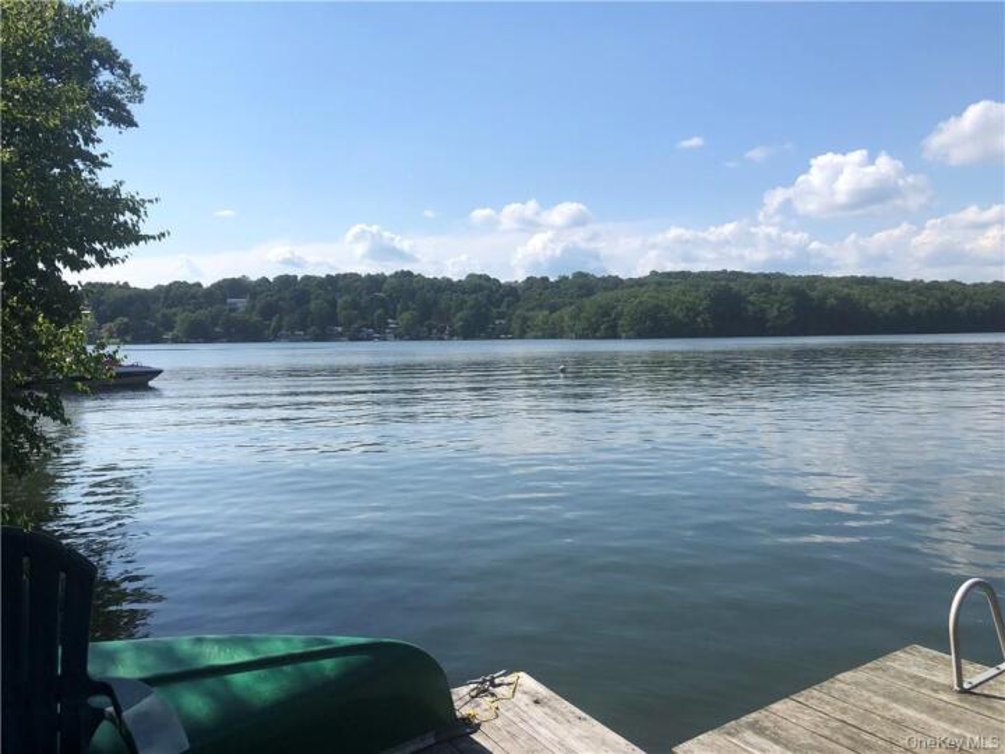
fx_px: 813
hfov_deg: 63.4
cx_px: 502
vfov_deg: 49.7
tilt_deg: -3.1
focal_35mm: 28
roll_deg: +0.8
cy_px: 377
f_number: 1.8
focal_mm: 4
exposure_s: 1/2857
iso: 25
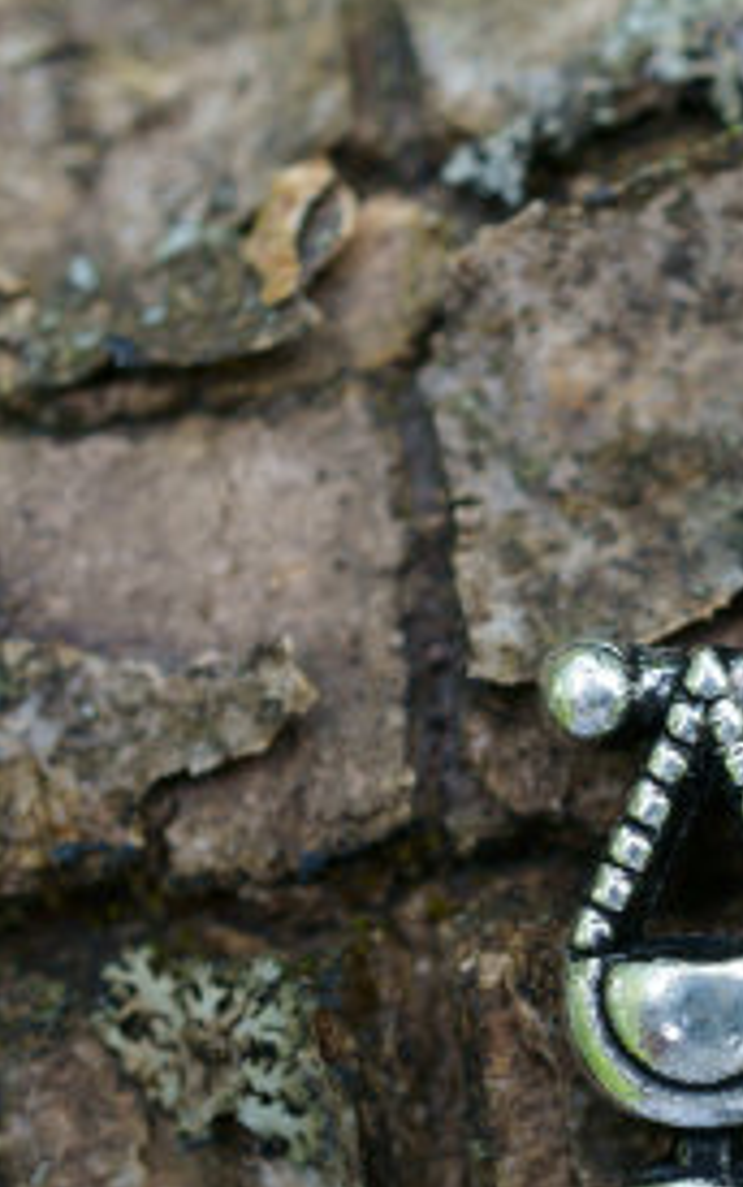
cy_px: 762
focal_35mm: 102
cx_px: 1007
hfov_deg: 12.4
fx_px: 3303
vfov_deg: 20.3
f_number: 5.6
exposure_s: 1/100
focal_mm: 30
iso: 200
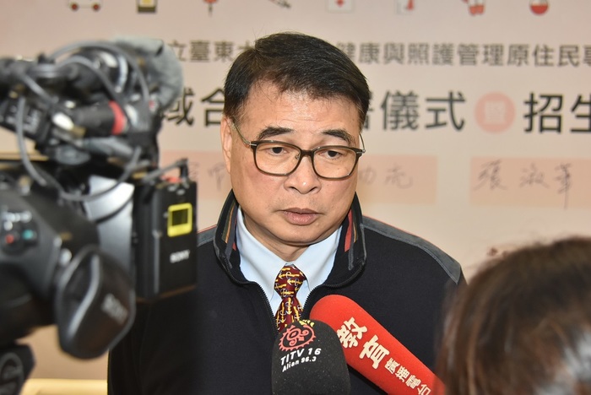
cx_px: 296
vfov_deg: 19.0
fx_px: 1183
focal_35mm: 72
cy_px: 198
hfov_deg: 28.1
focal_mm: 48
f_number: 5.3
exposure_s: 1/160
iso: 1600
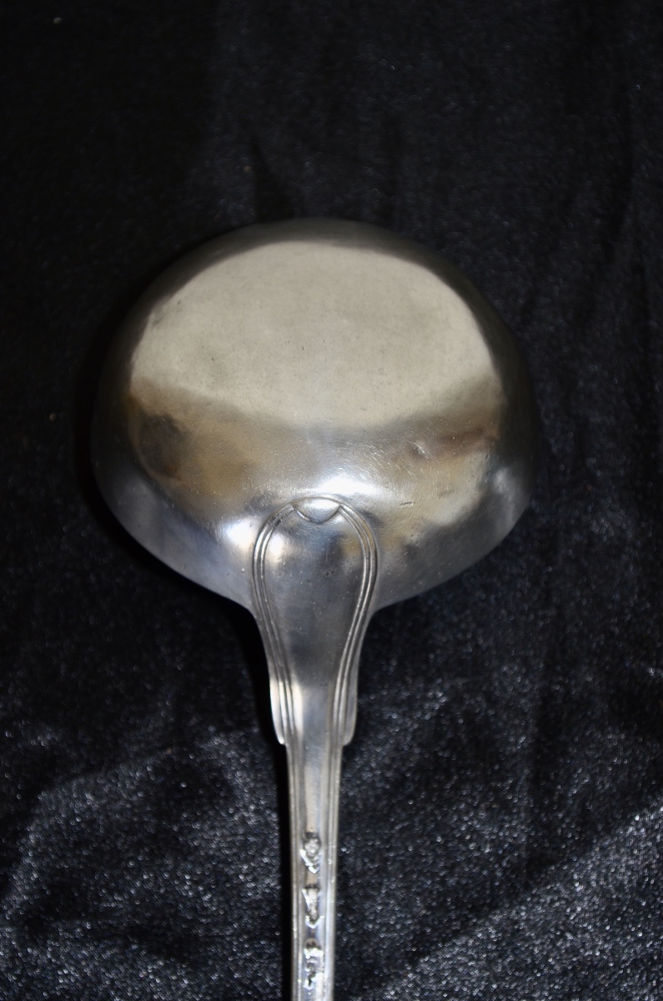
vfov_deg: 24.7
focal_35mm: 82
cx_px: 332
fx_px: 2289
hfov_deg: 16.5
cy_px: 500
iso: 200
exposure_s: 1/30
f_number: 5.6
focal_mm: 55
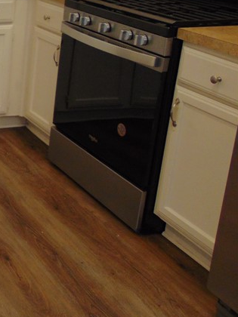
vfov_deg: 31.0
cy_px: 73
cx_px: -148
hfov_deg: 19.8
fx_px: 559
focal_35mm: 61
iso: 160
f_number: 3
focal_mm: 4.5
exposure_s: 1/30
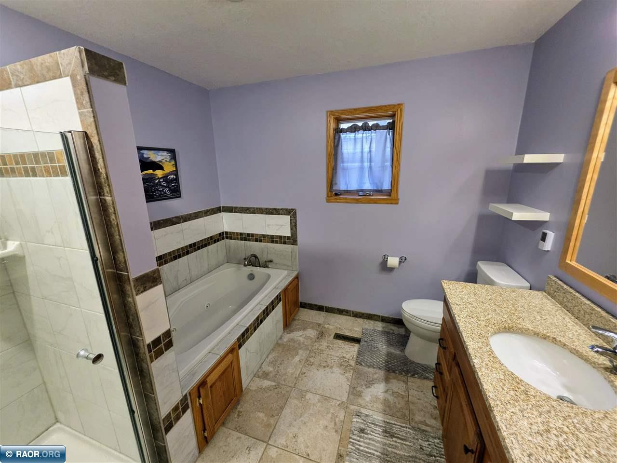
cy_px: 232
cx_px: 308
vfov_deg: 89.9
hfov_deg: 106.2
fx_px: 232
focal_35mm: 13
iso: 320
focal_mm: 2.2
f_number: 1.9
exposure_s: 1/60
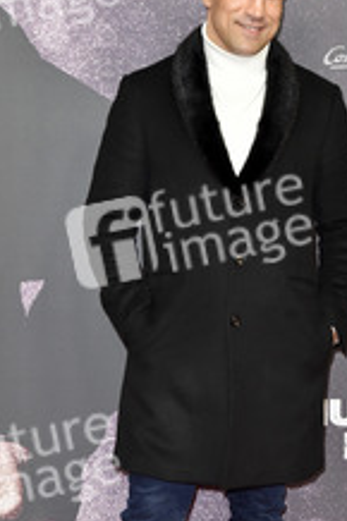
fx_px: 1752
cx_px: 258
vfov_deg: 16.9
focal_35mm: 121
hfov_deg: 11.3
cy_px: 351
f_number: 7.1
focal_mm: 66
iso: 1600
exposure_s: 1/200
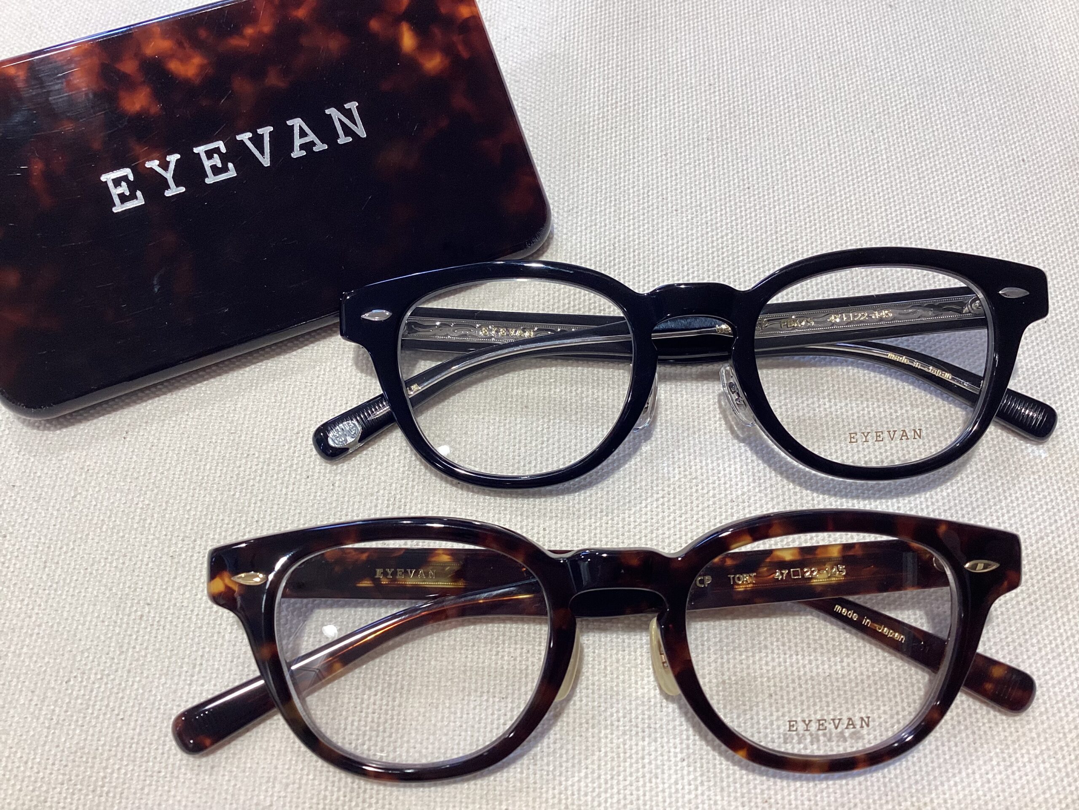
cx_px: 540
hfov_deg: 58.4
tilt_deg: -63.2
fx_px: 966
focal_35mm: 31
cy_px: 405
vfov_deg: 45.4
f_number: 2.4
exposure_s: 1/50
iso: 64
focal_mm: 3.3
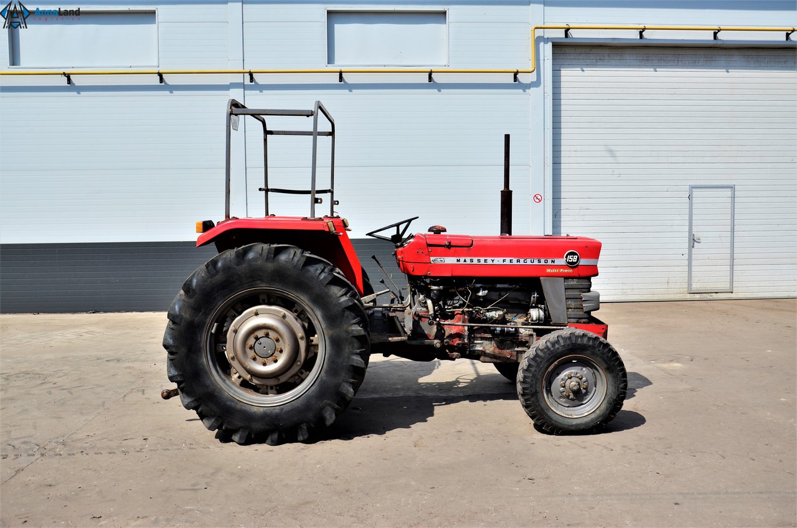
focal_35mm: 32
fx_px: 696
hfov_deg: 59.6
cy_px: 264
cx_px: 398
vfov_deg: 41.5
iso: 125
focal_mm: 21
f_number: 7.1
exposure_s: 1/1000
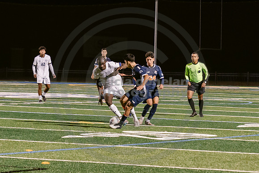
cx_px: 110
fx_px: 1807
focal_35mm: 251
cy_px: 128
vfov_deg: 5.5
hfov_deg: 8.2
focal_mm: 70
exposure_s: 1/250
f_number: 3.2
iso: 2500
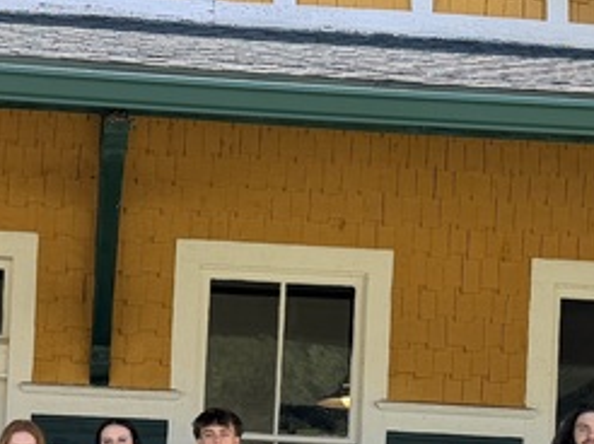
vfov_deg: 14.4
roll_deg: -1.5
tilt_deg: +5.3
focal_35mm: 100
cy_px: 516
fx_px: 1714
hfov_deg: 19.5
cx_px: 152
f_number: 1.78
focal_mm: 6.76
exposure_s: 1/1437
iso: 100
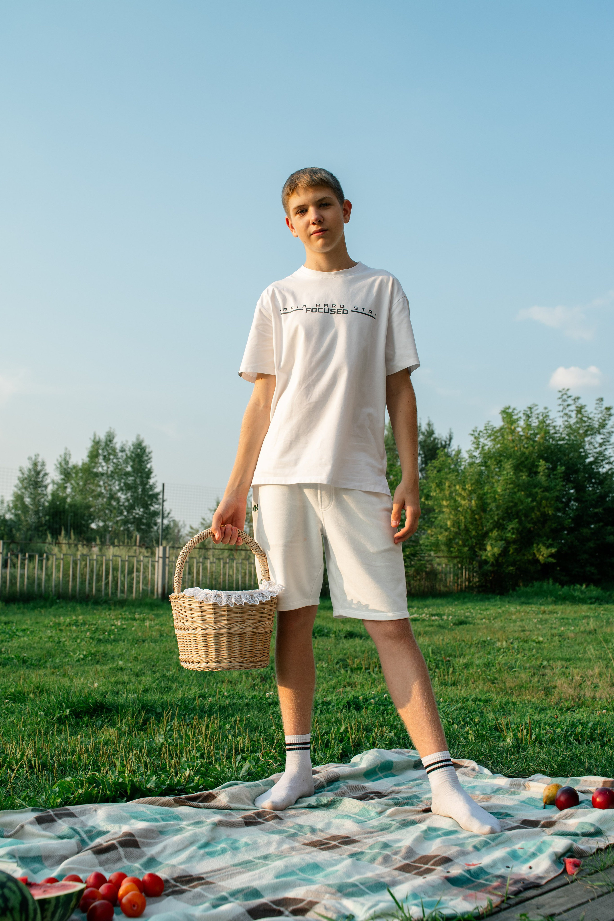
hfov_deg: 18.2
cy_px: 460
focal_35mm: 75
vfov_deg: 27.0
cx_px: 307
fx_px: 1919
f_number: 6.3
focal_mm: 75
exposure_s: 1/250
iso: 250
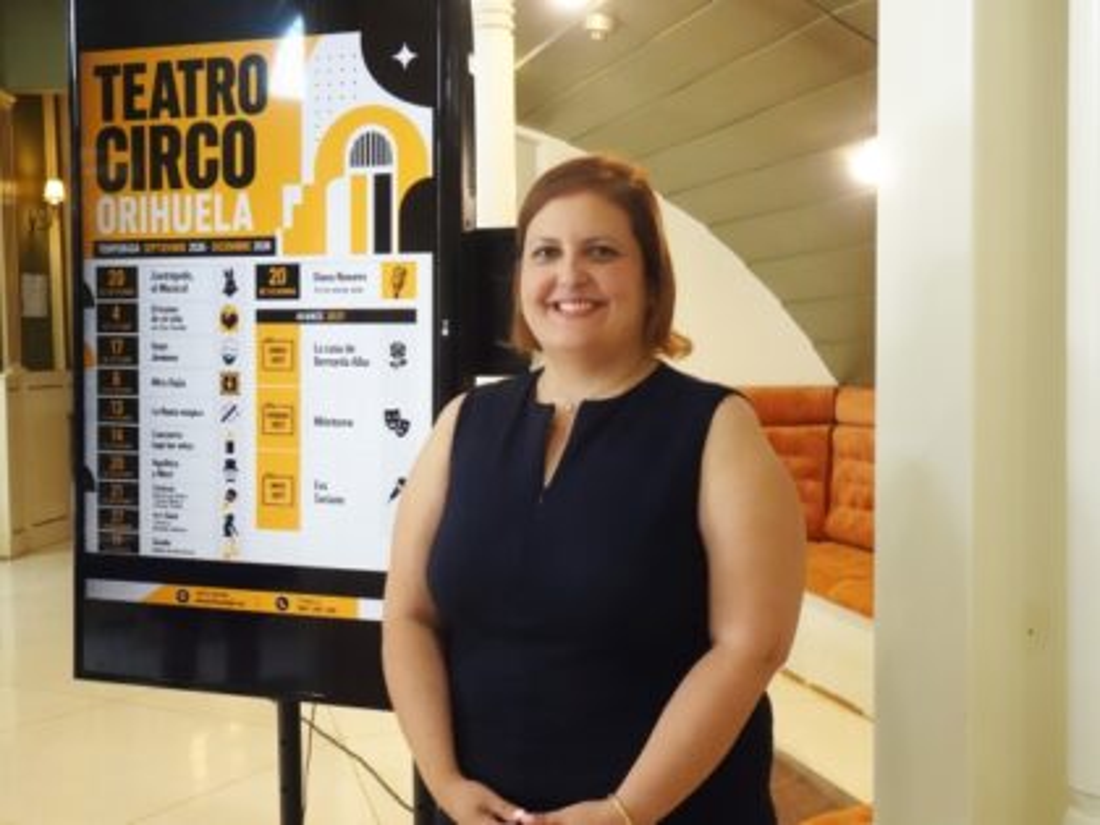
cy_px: 412
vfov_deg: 35.1
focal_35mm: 41
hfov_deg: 45.8
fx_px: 1303
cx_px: 550
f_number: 4
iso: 800
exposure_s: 1/40
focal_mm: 6.84
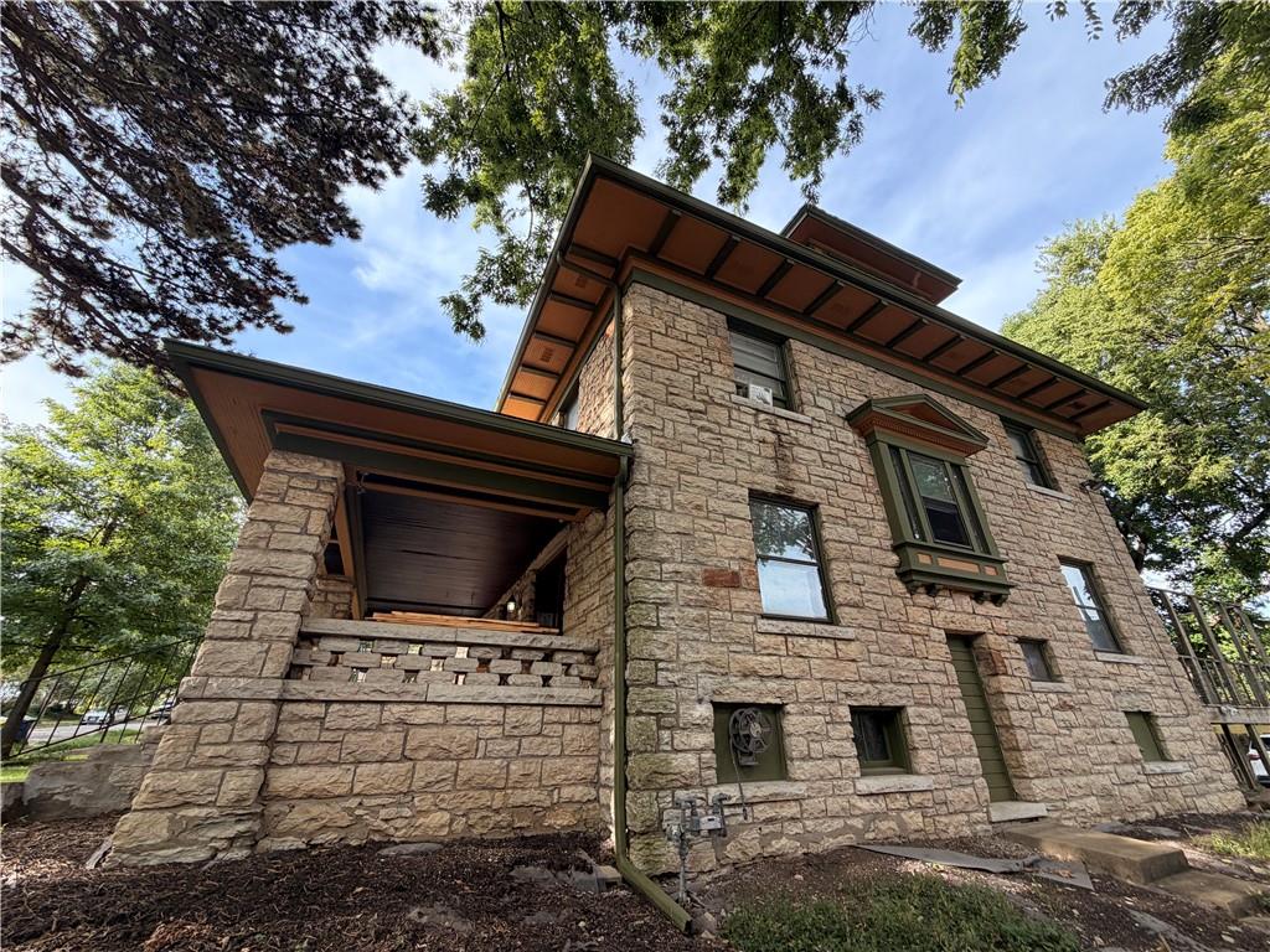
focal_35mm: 14
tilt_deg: +27.1
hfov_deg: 102.1
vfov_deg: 85.7
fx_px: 514
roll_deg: +0.1
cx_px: 635
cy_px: 476
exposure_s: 1/169
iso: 50
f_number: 2.2
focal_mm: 2.22
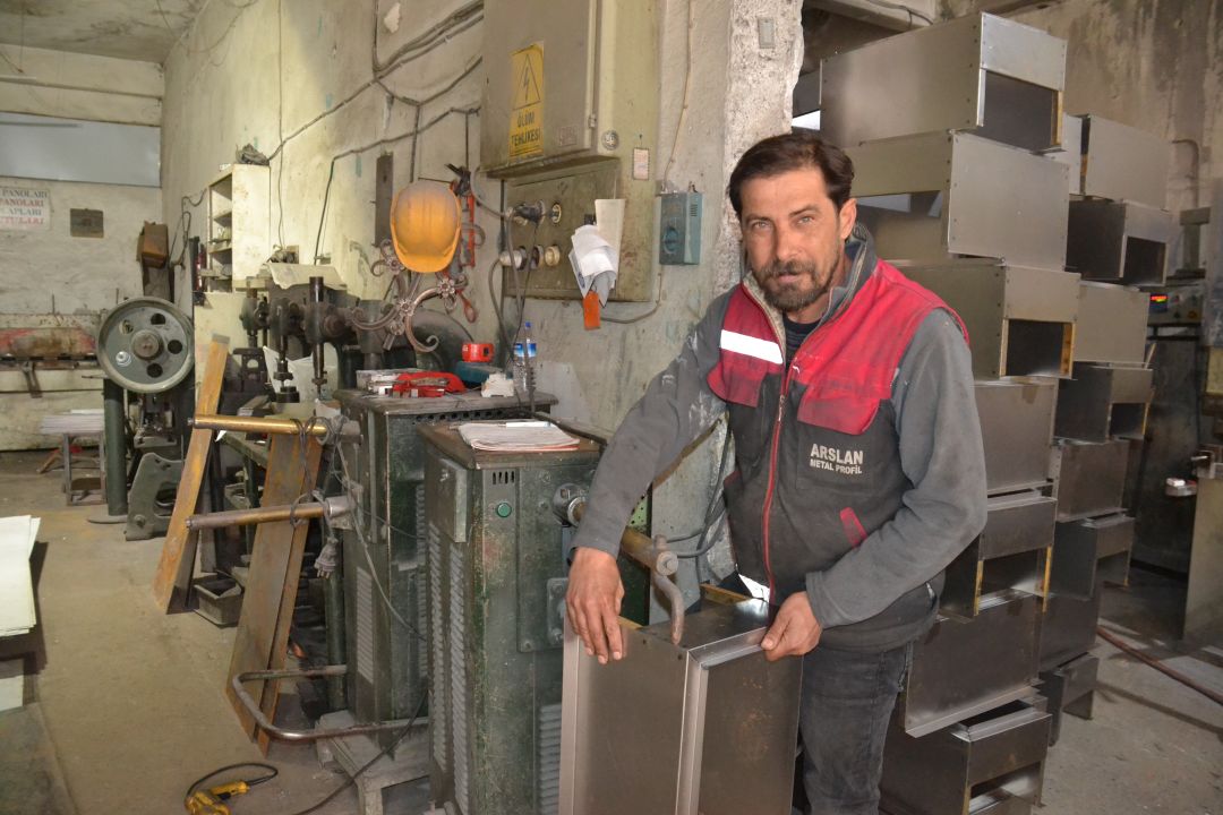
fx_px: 917
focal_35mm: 27
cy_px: 408
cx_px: 612
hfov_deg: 67.4
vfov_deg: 47.9
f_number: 3.5
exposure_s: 1/60
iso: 3200
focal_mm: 18
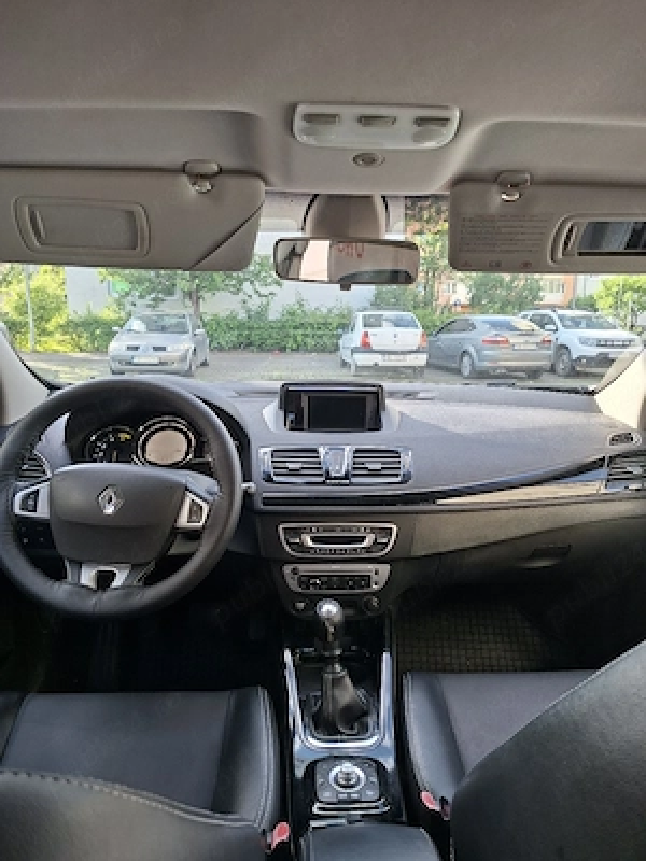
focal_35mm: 23
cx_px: 323
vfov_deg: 73.9
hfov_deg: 58.9
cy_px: 430
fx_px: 572
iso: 50
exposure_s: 1/116
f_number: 1.8
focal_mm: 5.54
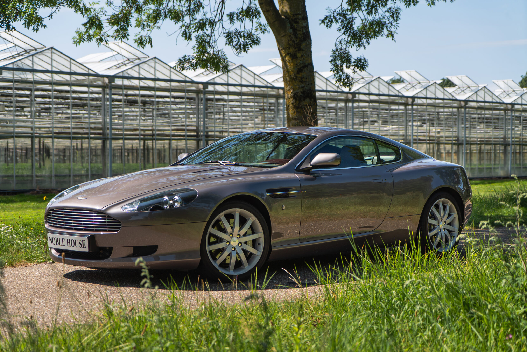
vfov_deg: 19.5
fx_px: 1025
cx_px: 264
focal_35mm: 70
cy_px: 176
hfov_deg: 28.8
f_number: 4
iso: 100
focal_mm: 70
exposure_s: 1/1000
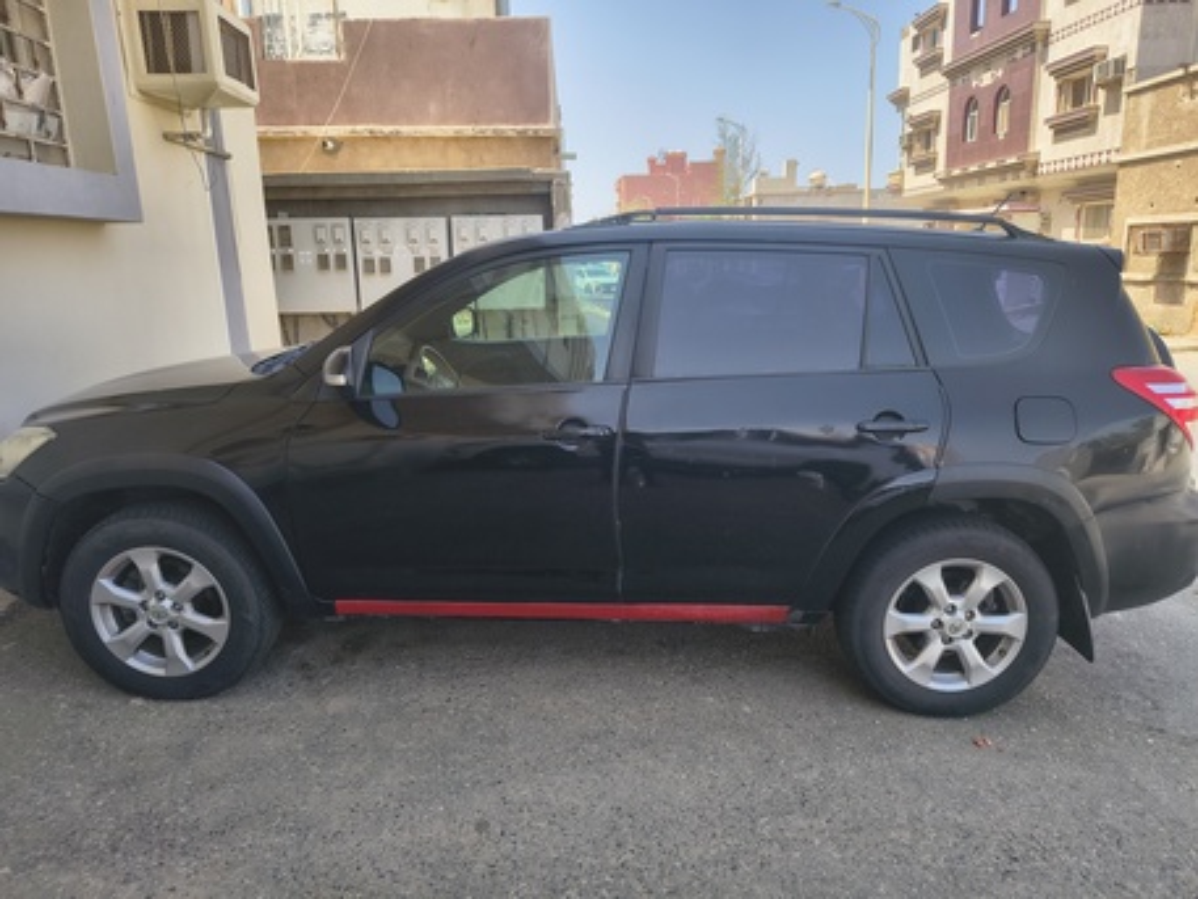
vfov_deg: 56.8
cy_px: 450
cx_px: 599
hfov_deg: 71.6
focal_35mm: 24
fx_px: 831
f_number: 1.8
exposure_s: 1/893
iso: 101
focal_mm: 5.56
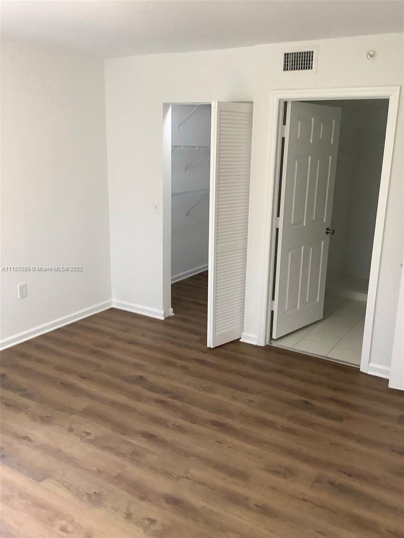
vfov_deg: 58.4
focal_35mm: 31
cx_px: 202
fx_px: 482
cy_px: 269
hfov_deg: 45.4
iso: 160
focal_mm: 3.3
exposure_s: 1/60
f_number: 2.4
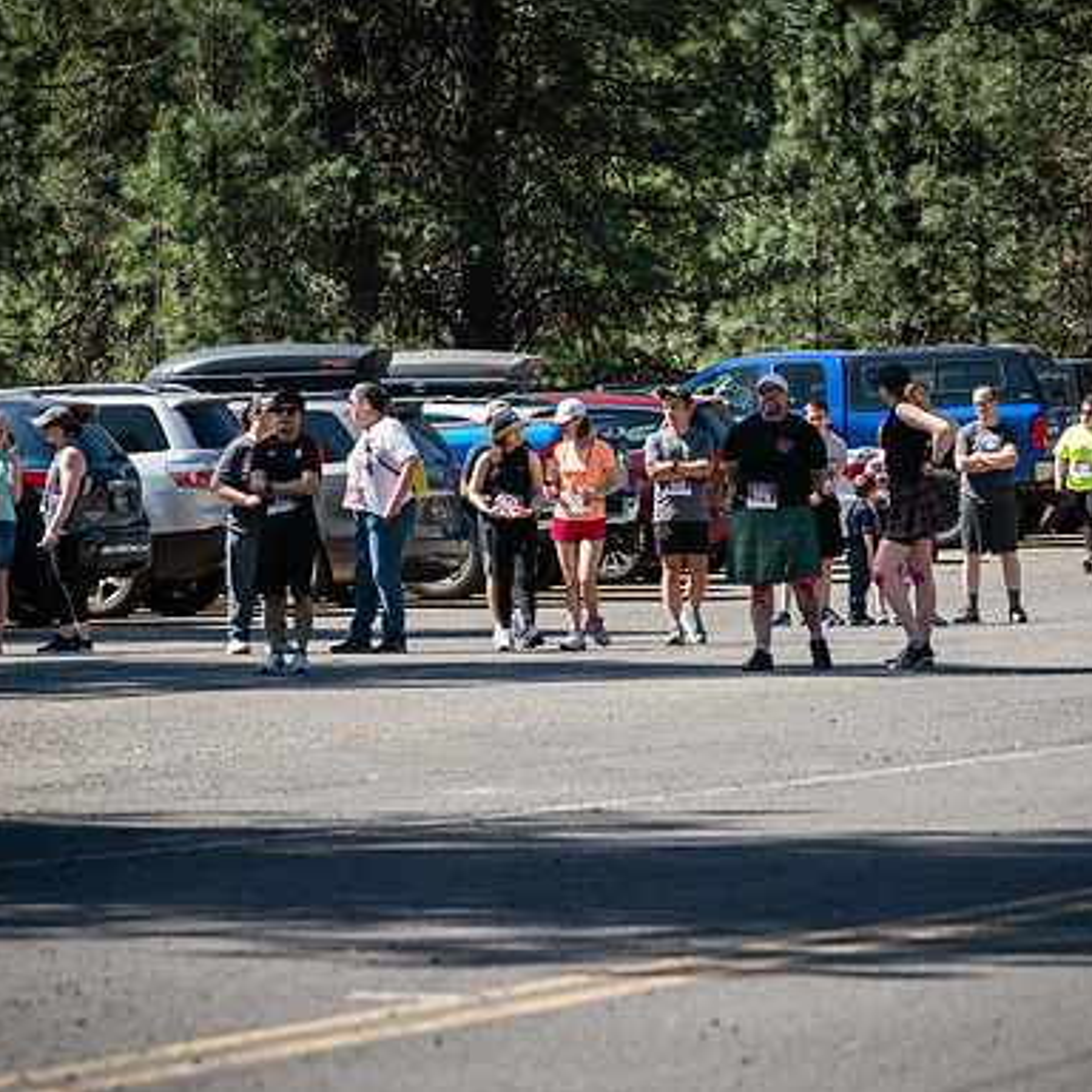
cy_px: 545
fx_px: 9172
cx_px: 611
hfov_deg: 6.8
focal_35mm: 257
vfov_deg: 6.8
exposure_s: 1/500
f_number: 8
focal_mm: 200
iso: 400
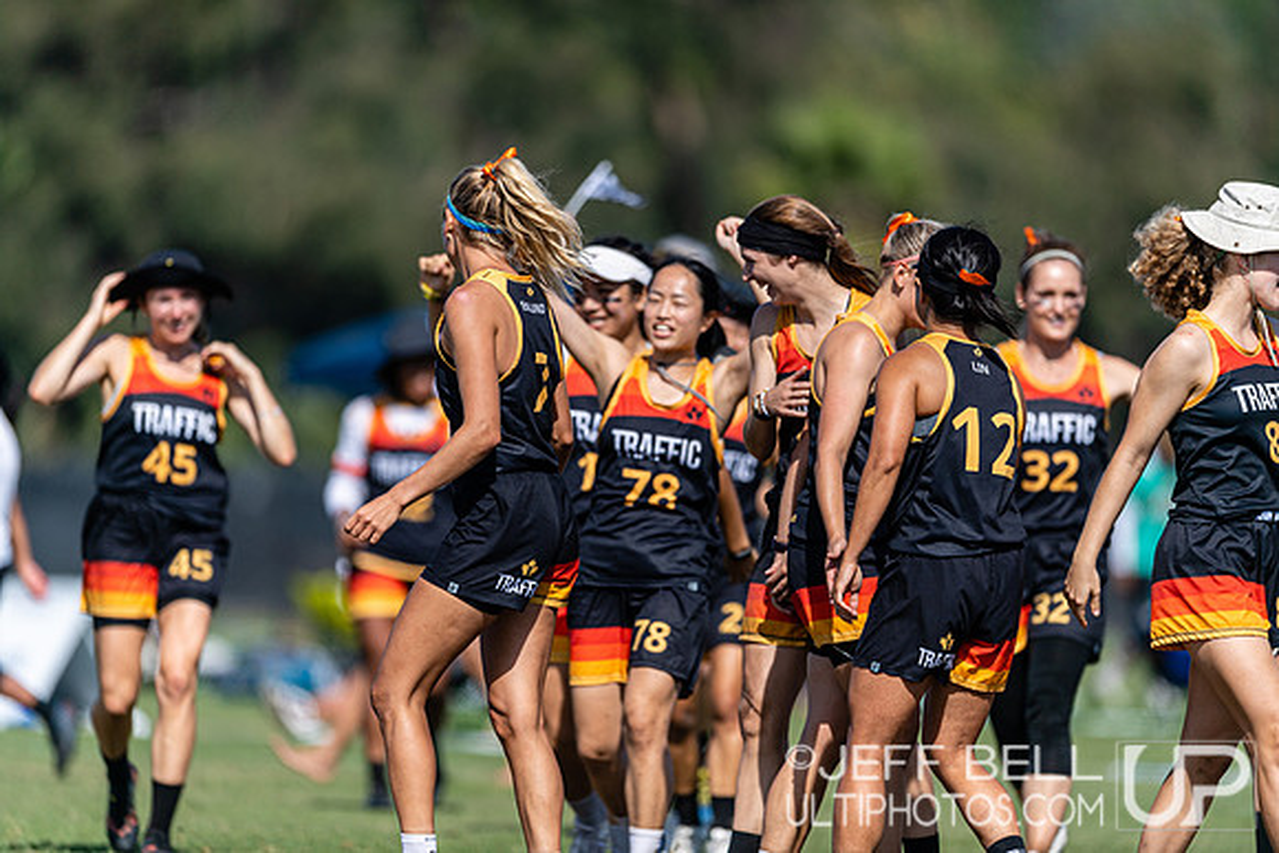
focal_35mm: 400
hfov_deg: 5.2
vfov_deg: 3.4
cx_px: 640
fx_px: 14214
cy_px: 426
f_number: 2.8
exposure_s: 1/3200
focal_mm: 400
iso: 100
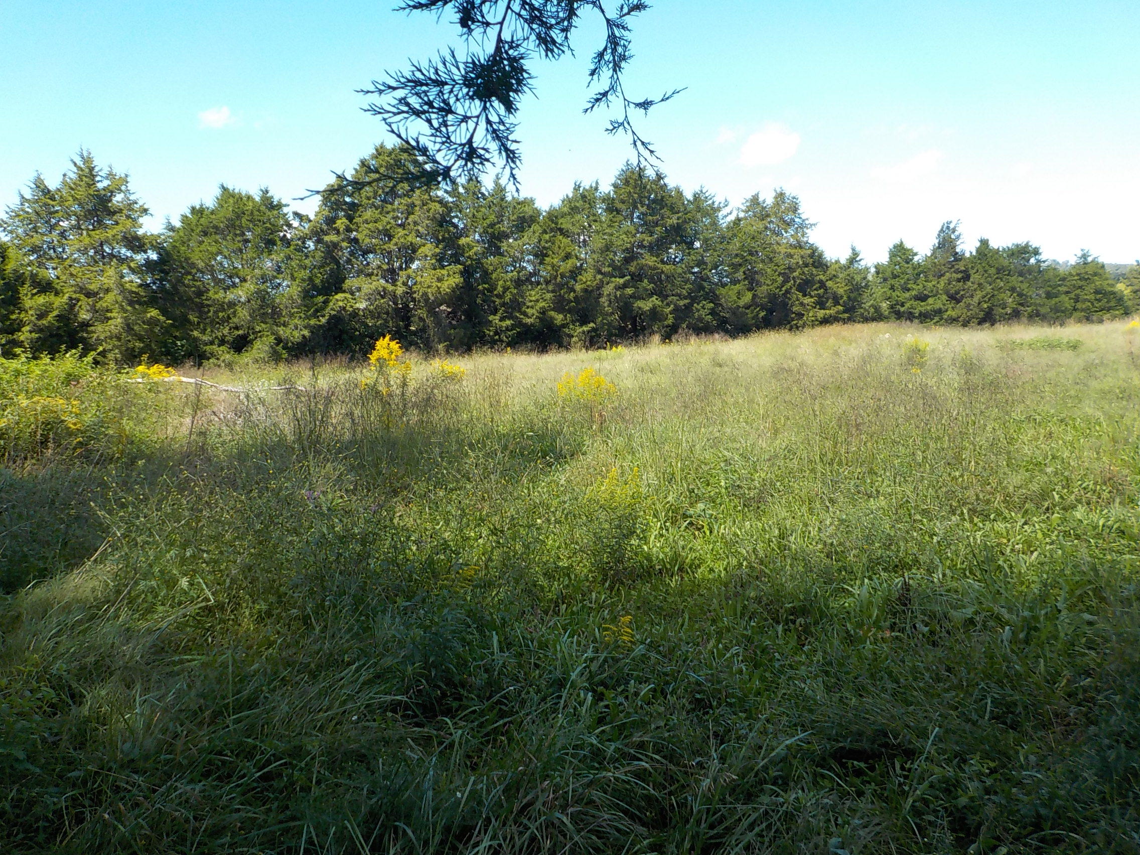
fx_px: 988
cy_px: 428
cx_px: 570
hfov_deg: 60.0
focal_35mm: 30
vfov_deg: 46.8
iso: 125
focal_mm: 4.1
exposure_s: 1/400
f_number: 3.3
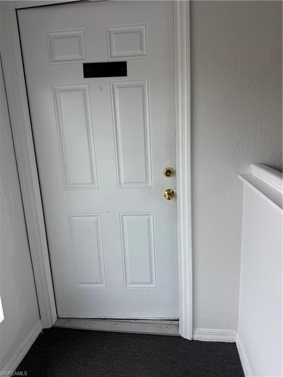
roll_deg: +0.6
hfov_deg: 56.8
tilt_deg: -12.0
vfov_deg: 71.6
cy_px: 188
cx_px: 142
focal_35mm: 24
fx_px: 262
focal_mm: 6.76
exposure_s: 1/1122
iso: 100
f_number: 1.78
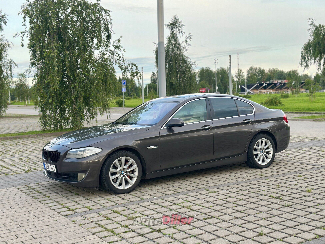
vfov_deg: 30.3
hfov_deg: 39.7
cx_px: 162
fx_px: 451
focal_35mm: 48
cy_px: 122
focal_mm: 6.86
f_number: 1.78
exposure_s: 1/442
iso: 80
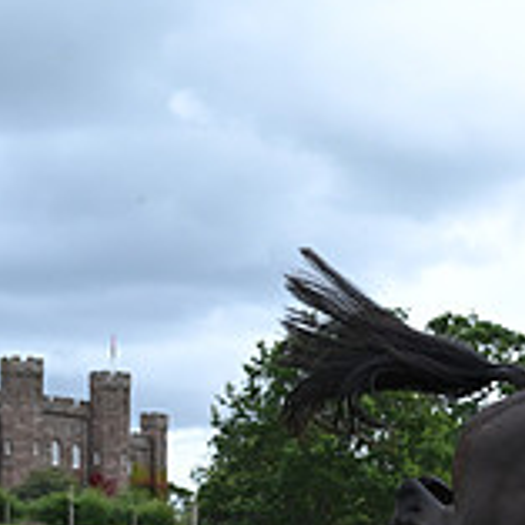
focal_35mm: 157
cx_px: 910
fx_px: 2694
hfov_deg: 10.5
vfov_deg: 10.9
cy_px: 627
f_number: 5.6
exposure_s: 1/1250
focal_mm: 50
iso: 720
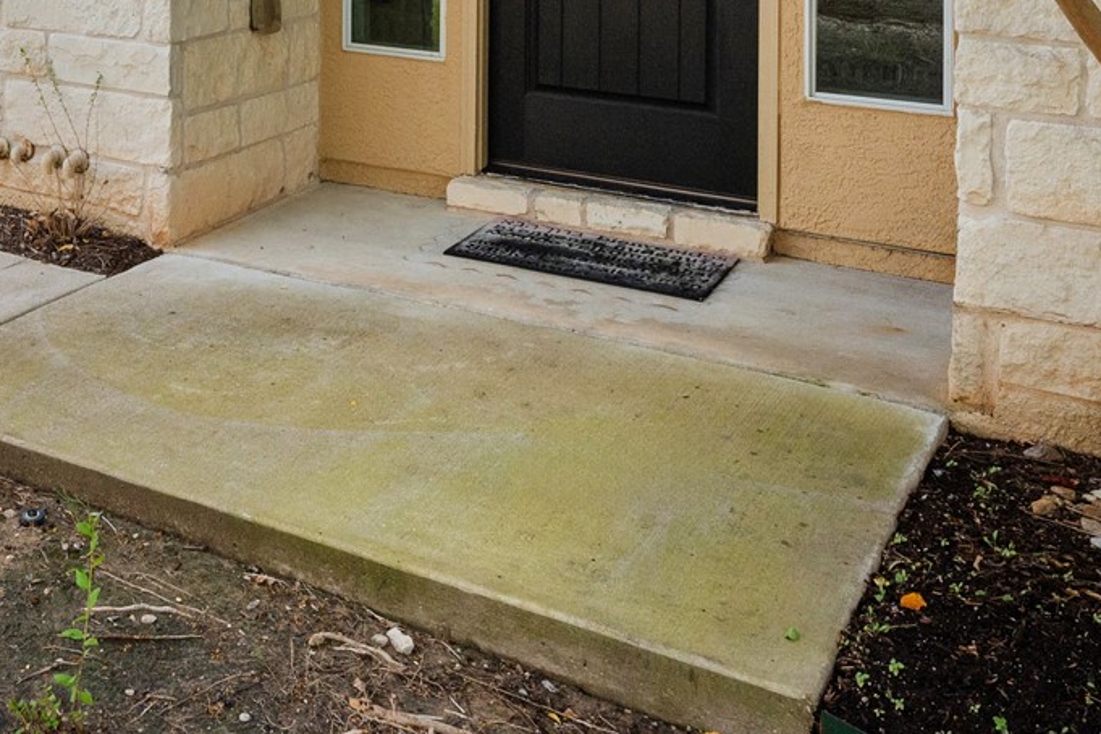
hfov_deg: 35.5
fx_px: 1560
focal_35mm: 51
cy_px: -188
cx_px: 27
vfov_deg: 23.7
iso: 250
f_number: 8
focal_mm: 16
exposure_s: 1/125
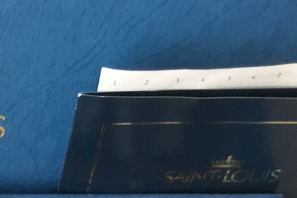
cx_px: -59
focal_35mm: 103
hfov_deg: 18.8
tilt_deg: -55.9
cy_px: 317
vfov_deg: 12.5
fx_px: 850
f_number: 2.4
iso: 160
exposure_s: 1/33
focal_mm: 3.3
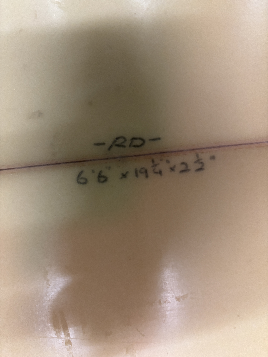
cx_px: 134
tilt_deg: -86.6
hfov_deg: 53.1
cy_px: 178
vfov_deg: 67.3
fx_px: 268
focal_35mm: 26
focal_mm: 5.96
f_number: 1.6
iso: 320
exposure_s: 1/50
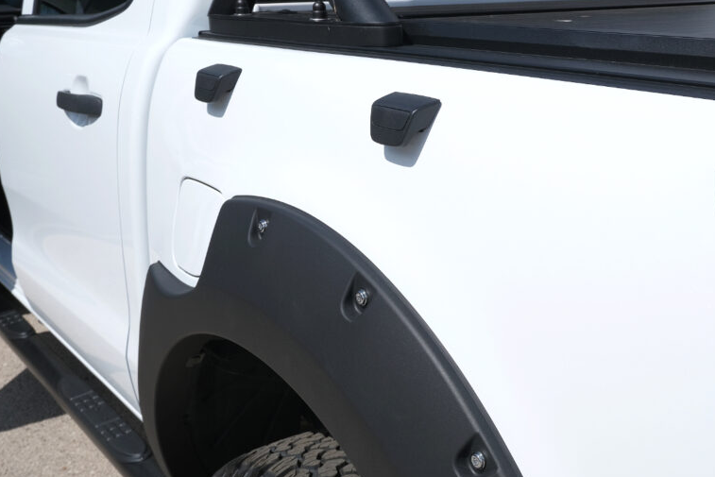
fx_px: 914
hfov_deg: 42.1
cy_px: 230
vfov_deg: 29.3
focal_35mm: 46
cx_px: 479
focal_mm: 22.8
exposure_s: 1/500
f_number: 9
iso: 160
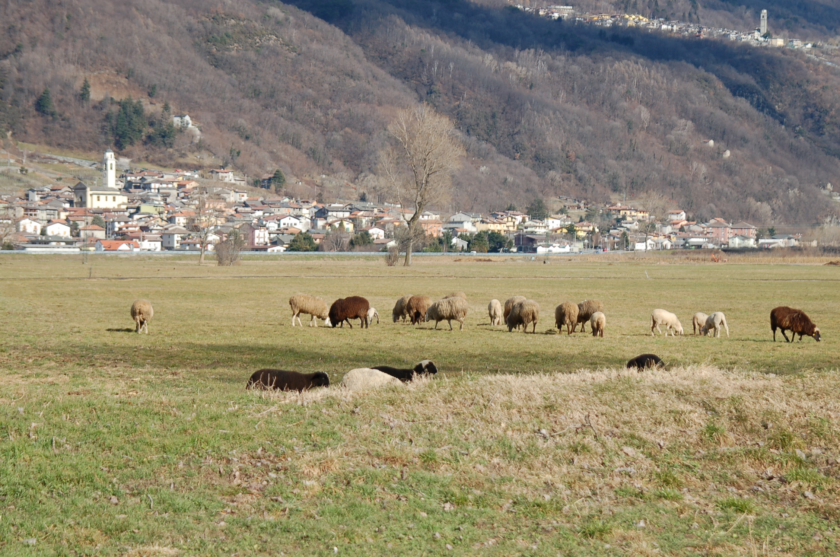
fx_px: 2376
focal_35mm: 102
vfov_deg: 13.4
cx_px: 420
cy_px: 278
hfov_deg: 20.0
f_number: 7.1
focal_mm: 68
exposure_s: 1/800
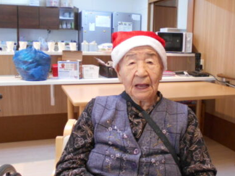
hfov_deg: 45.5
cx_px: 143
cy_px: 90
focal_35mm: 41
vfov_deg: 35.1
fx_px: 278
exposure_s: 1/30
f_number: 3.2
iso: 280
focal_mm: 4.6
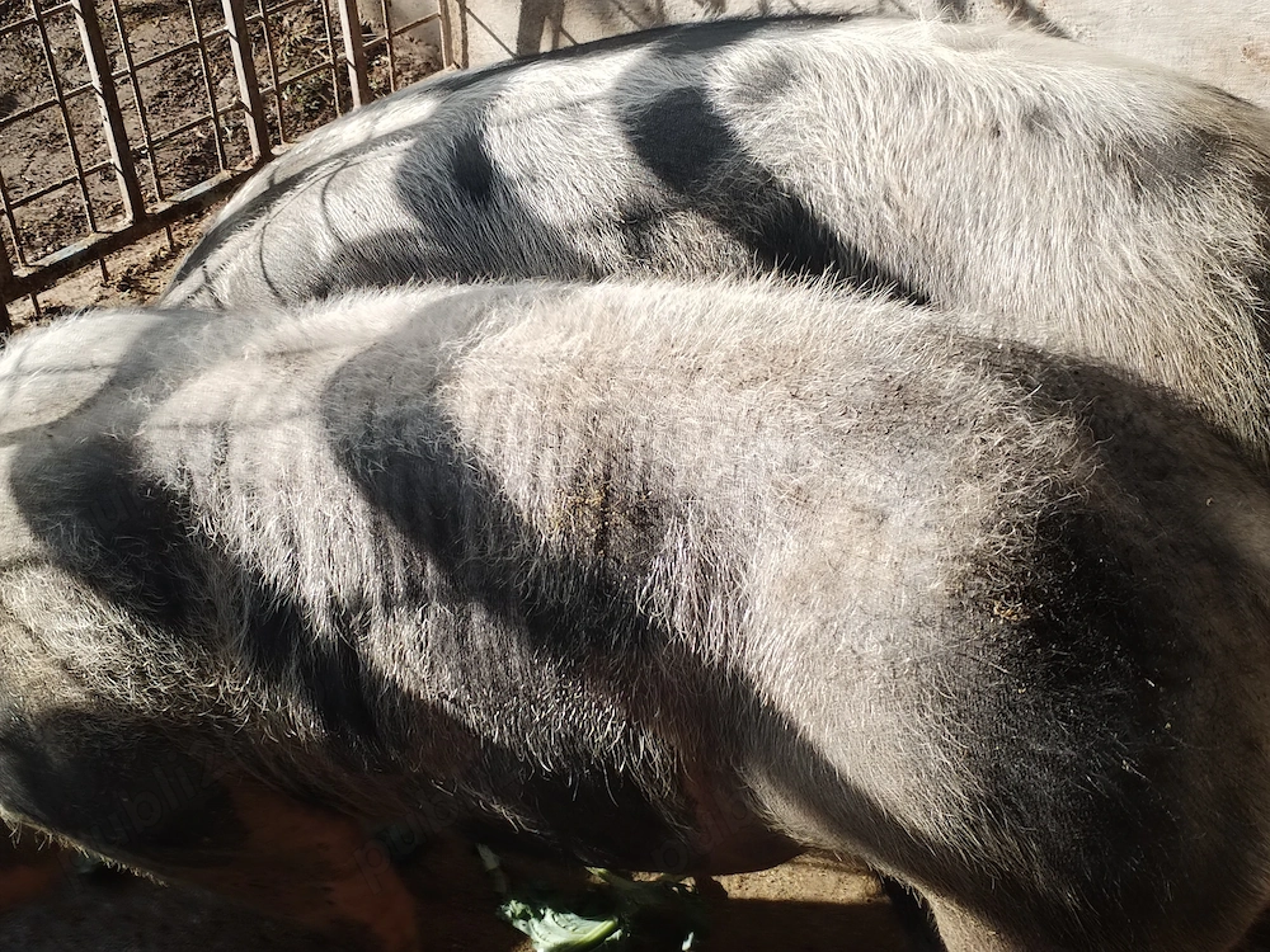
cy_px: 476
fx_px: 1688
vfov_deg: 31.5
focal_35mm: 46
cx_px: 635
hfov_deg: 41.2
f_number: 1.8
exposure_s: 1/551
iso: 100
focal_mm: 4.75
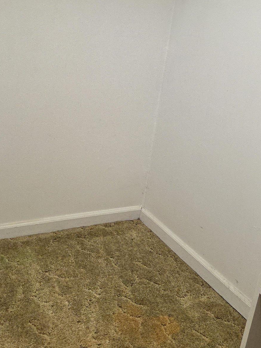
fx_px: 453
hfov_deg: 31.8
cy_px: 141
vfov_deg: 41.9
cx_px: 82
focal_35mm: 45
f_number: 1.8
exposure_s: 1/120
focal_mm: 5.4
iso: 500
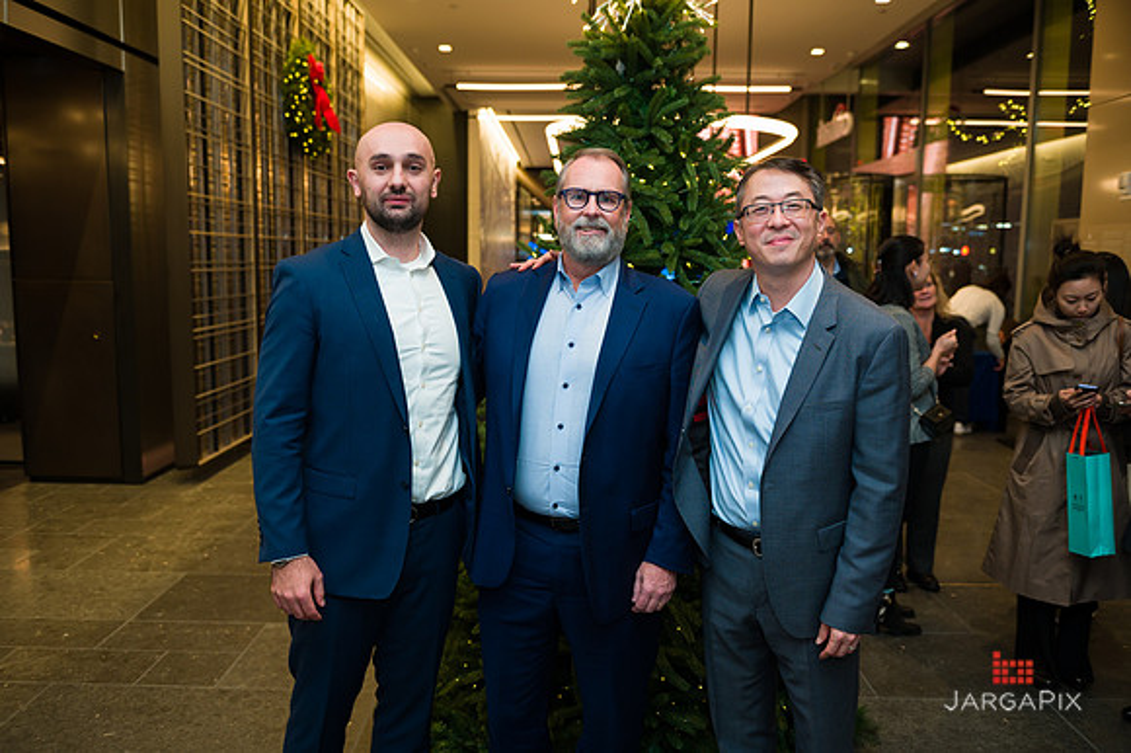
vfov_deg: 42.3
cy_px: 376
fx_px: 973
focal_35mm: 31
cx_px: 566
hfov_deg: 60.3
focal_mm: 31
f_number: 4
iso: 400
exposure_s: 1/200
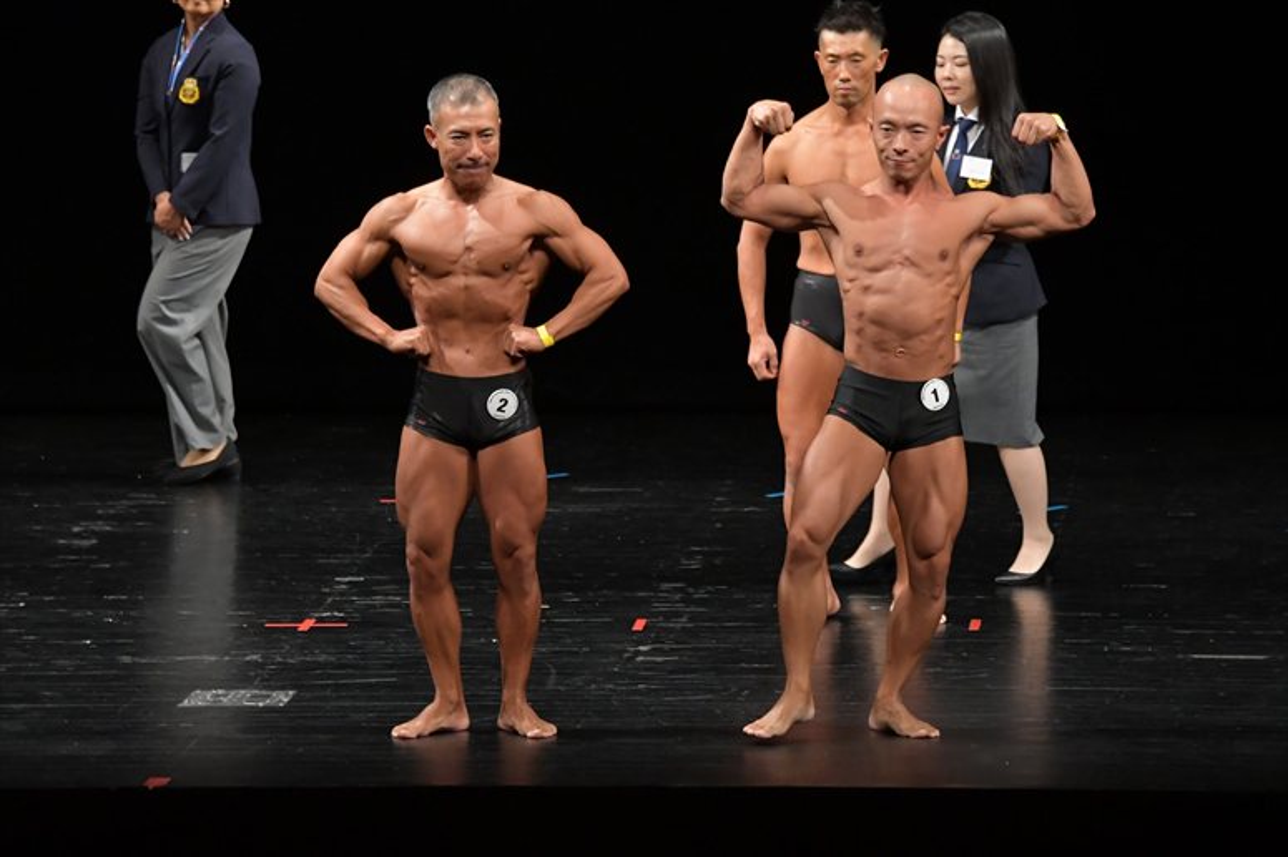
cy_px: 428
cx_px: 644
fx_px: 9119
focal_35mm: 255
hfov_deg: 8.1
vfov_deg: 5.4
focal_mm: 170
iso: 3200
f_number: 5.6
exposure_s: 1/400
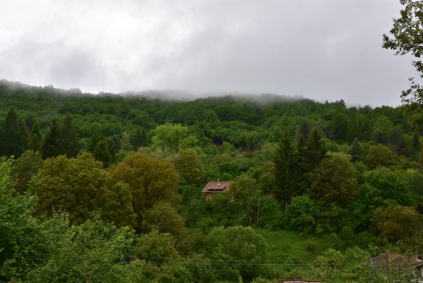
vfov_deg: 34.3
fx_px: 459
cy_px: 142
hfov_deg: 49.5
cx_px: 212
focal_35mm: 39
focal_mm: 26
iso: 400
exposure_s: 1/250
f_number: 10
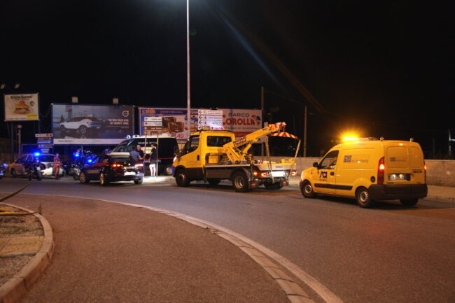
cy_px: 152
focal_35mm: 30
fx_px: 379
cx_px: 228
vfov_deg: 43.6
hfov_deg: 61.9
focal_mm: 20
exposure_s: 1/5
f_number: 4
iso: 400
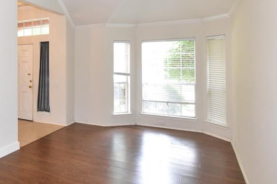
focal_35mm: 29
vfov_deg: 44.3
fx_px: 223
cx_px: 32
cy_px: 63
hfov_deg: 55.8
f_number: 8
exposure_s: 1/60
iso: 2800
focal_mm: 10
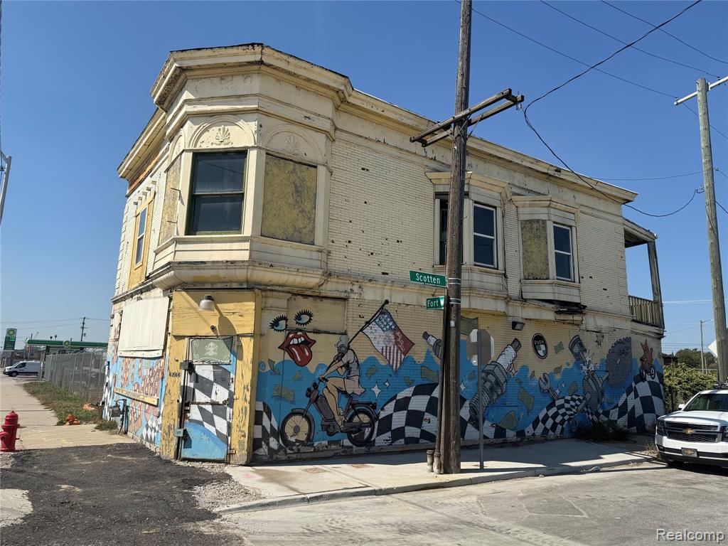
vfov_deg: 56.8
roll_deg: -1.6
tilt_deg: +11.9
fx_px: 505
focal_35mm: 24
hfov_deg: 71.6
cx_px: 364
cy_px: 273
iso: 80
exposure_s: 1/6711
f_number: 1.78
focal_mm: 6.76
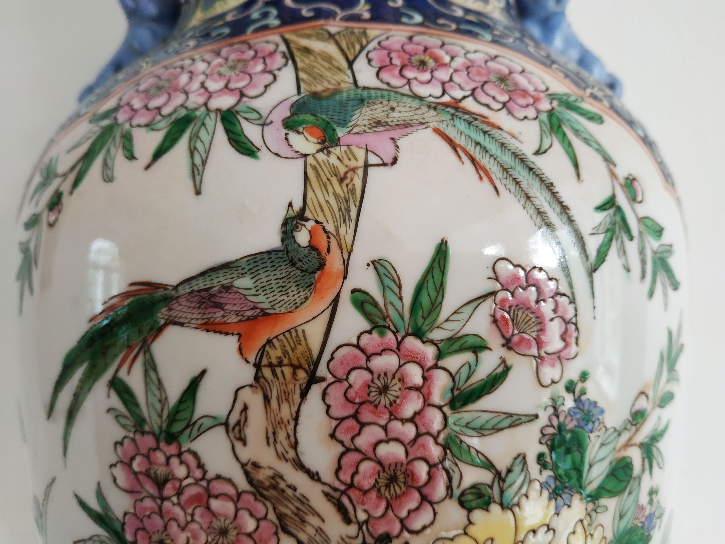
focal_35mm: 24
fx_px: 503
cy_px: 272
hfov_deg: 71.6
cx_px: 362
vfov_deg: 56.8
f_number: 1.9
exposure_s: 1/33
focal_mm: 3.94
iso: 200
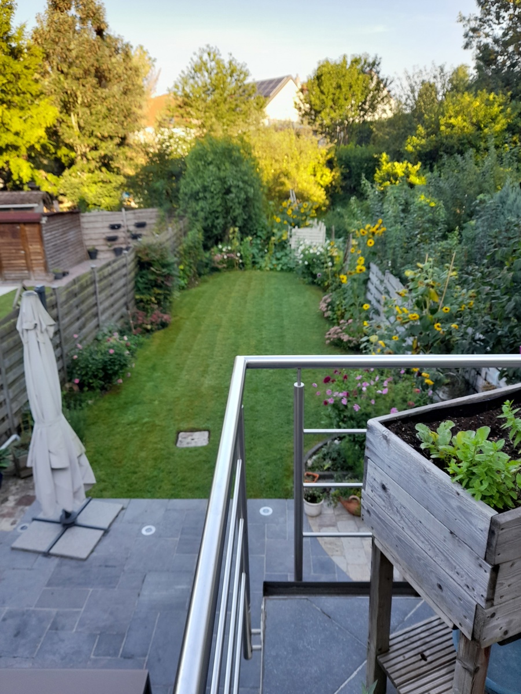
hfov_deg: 54.9
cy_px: 347
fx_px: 502
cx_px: 260
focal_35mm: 25
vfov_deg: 69.4
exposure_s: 1/100
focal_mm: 4.6
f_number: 2
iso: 32
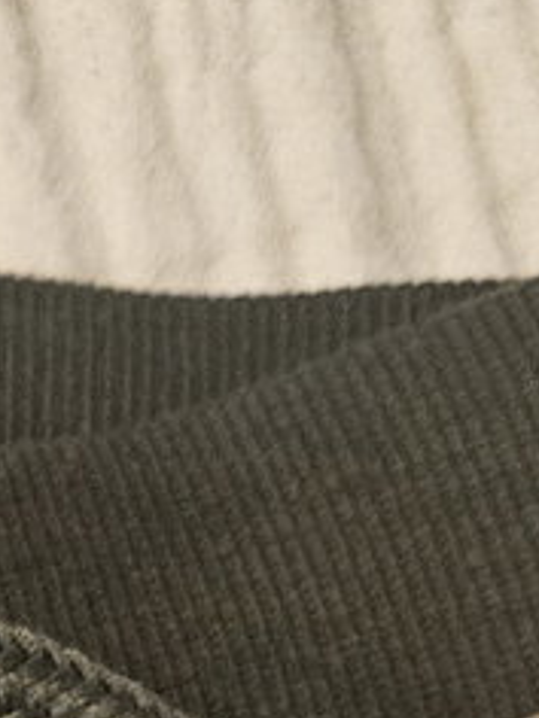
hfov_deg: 8.8
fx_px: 3343
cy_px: 2009
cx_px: -466
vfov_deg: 9.9
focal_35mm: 161
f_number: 1.8
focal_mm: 5.4
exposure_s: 1/33.3
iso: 640
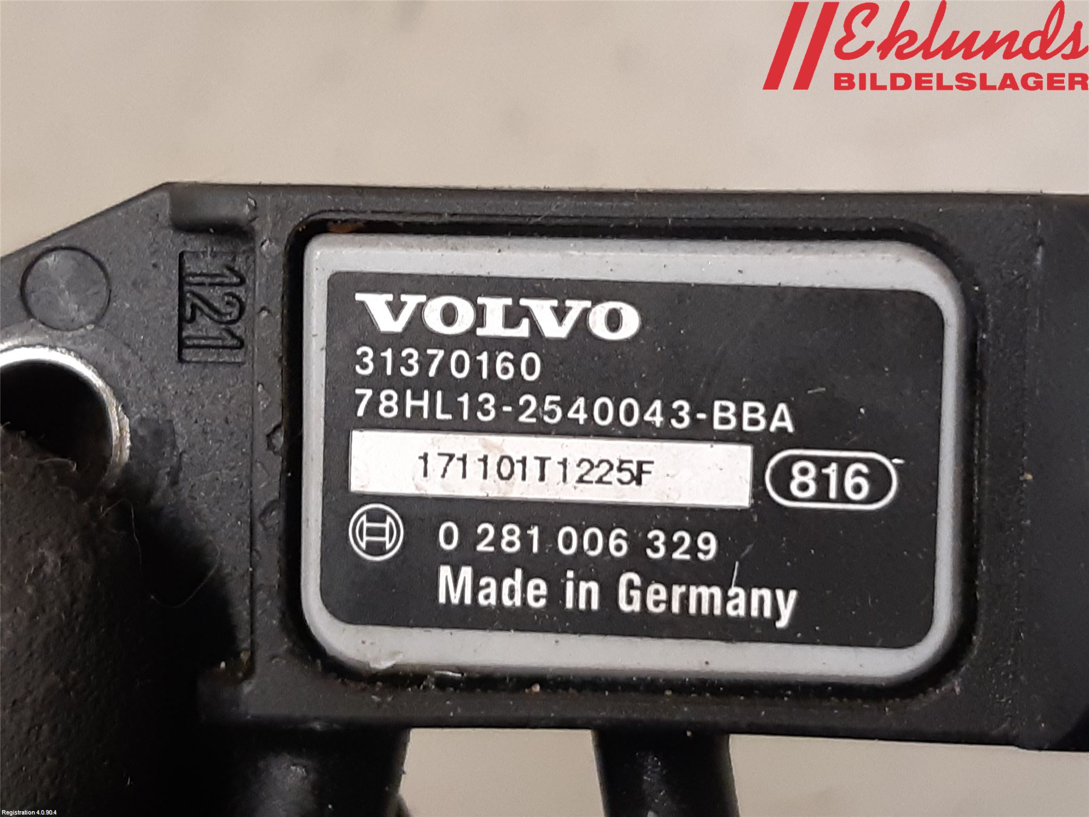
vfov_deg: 53.1
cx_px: 544
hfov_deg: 67.3
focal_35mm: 26
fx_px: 818
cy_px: 408
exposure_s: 1/50
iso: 200
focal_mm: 3.93
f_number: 1.7
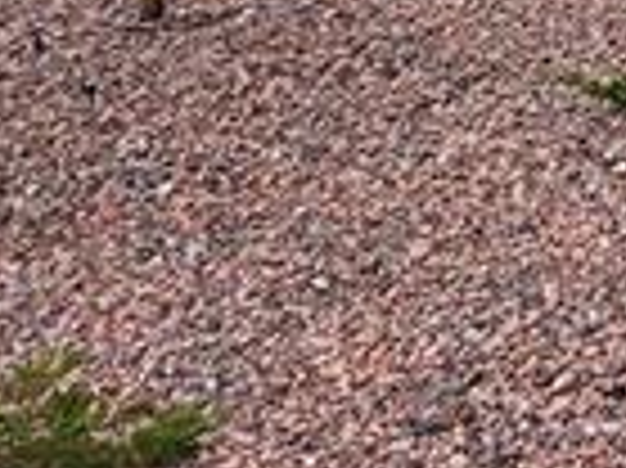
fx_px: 1735
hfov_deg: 17.5
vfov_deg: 13.1
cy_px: -502
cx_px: 1040
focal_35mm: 96
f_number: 2.2
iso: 50
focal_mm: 2.2
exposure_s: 1/1700
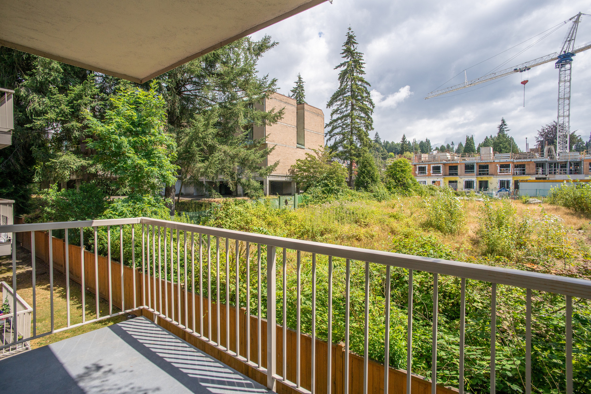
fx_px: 295
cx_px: 296
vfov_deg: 67.4
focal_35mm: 18
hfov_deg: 90.0
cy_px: 197
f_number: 7.1
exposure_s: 1/400
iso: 320
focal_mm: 18
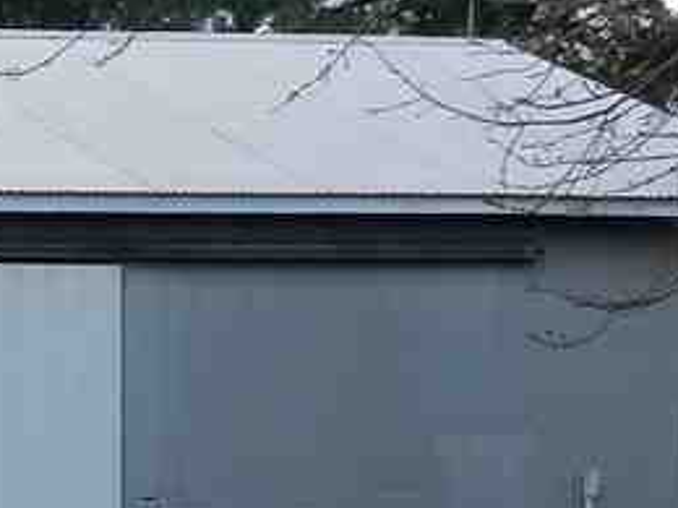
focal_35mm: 187
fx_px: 3663
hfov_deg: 10.0
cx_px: -519
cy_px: 602
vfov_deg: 7.9
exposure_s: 1/160
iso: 160
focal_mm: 6.7
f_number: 4
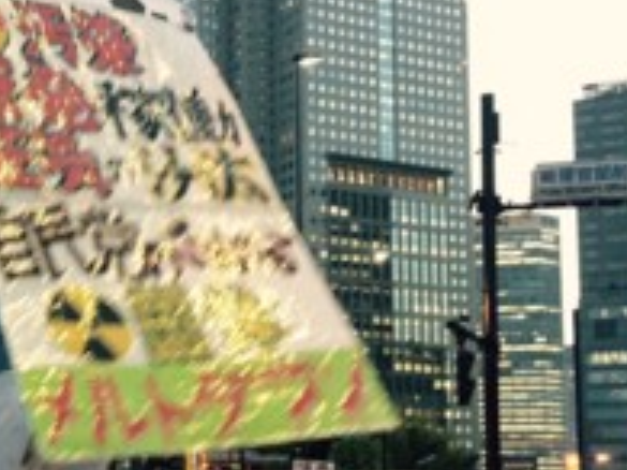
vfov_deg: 21.5
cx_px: -55
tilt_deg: +6.0
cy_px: 399
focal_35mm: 67
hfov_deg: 26.8
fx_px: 1213
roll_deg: +0.2
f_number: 2.2
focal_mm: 4.15
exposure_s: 1/30
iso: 125
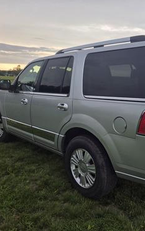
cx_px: 102
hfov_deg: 37.7
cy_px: 114
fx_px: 208
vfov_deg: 58.1
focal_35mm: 33
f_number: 1.8
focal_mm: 5.4
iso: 80
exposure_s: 1/182
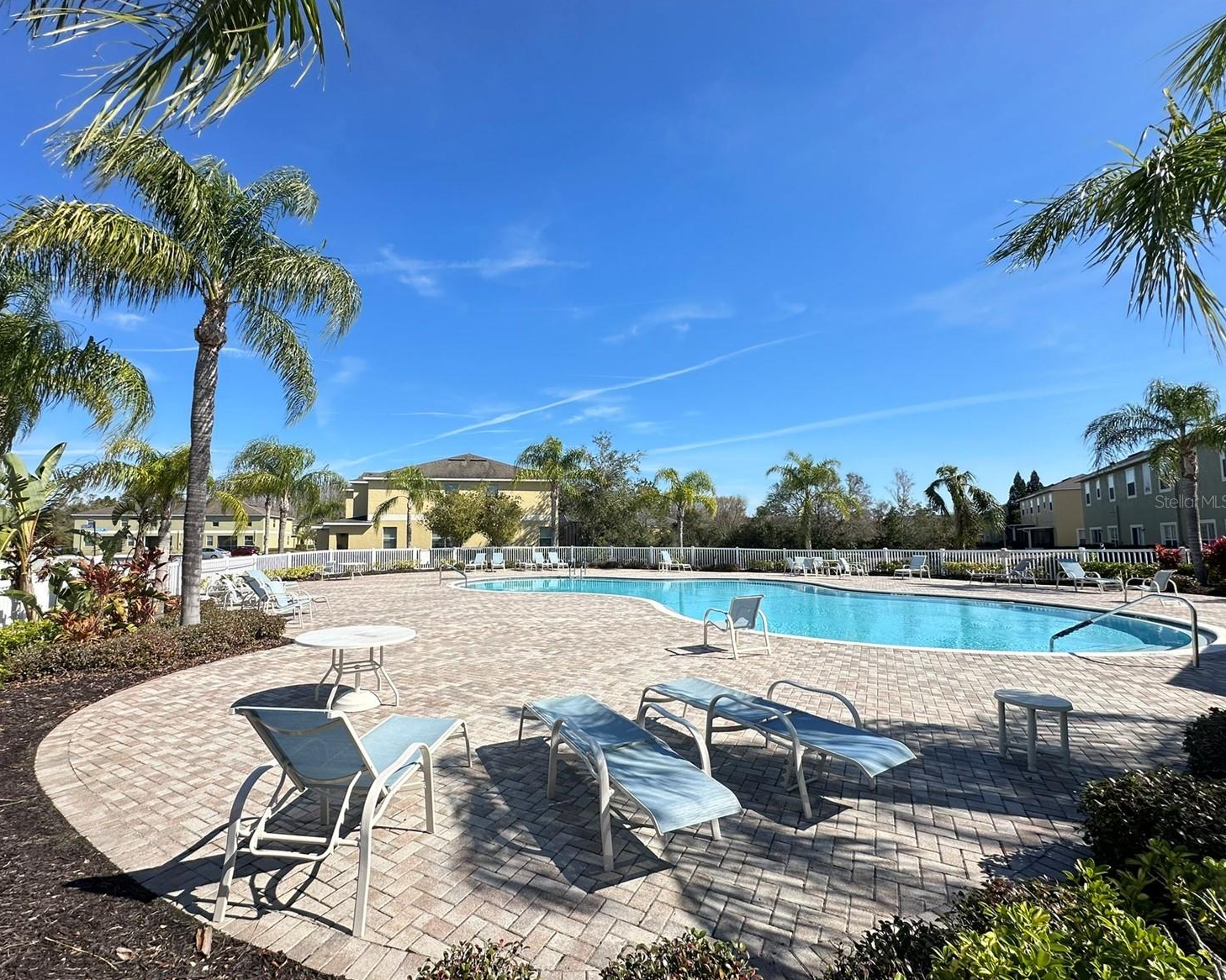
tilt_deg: +5.8
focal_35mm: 15
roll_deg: +1.6
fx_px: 544
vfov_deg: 84.0
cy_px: 501
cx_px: 562
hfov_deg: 96.6
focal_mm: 2.22
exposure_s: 1/1401
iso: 40
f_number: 2.2
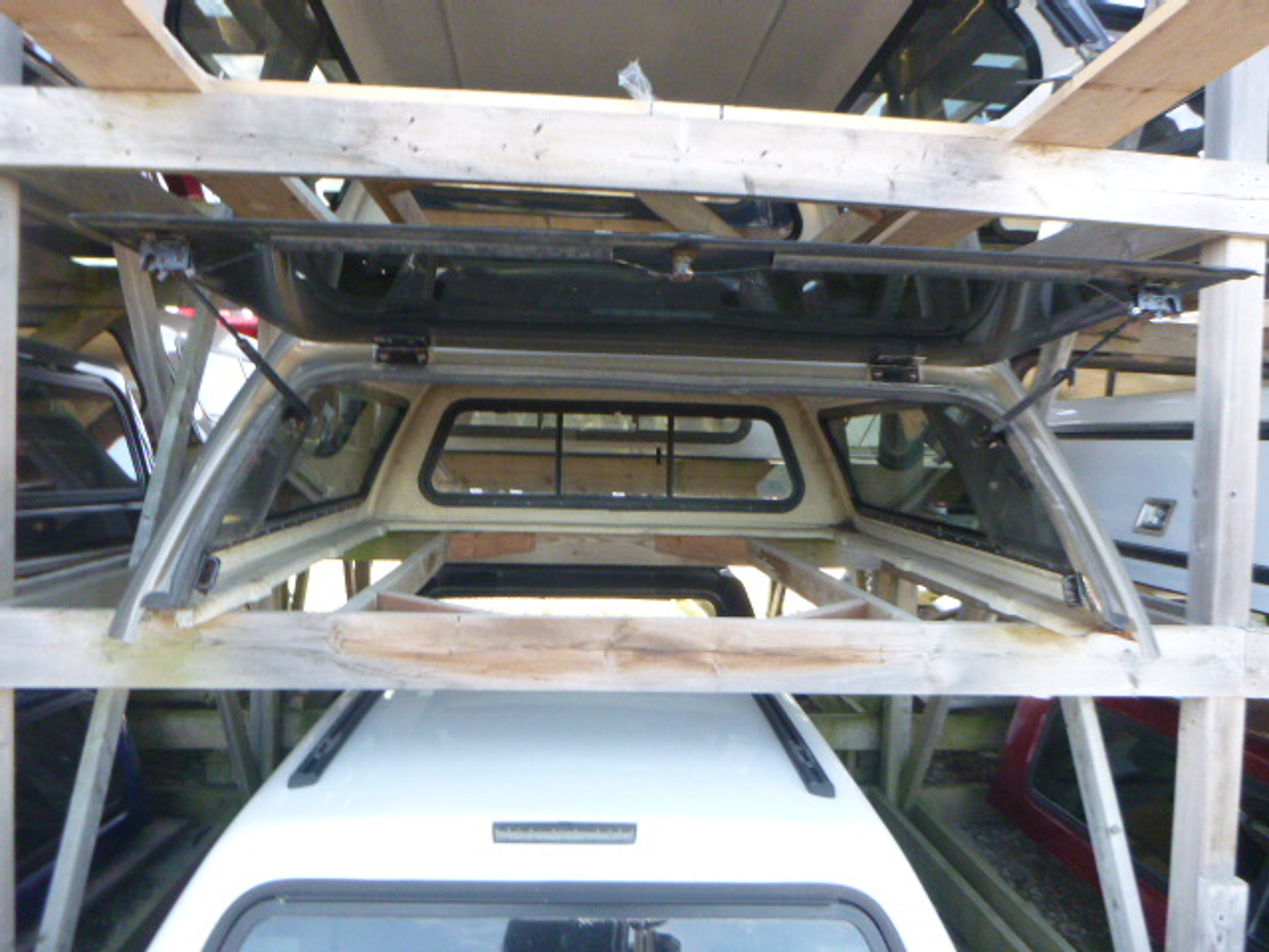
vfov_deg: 54.9
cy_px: 476
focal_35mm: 25
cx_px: 634
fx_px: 916
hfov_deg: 69.4
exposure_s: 1/60
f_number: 3.9
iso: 400
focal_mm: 4.5
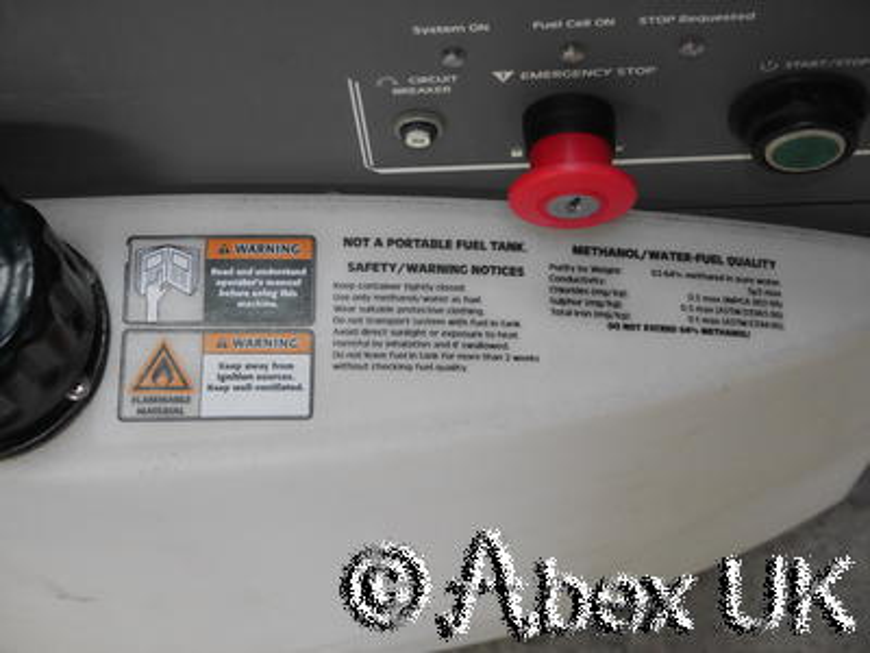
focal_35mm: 60
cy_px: 326
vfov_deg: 24.4
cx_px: 435
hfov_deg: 32.2
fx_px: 1508
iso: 3200
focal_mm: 30
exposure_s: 1/160
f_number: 7.1
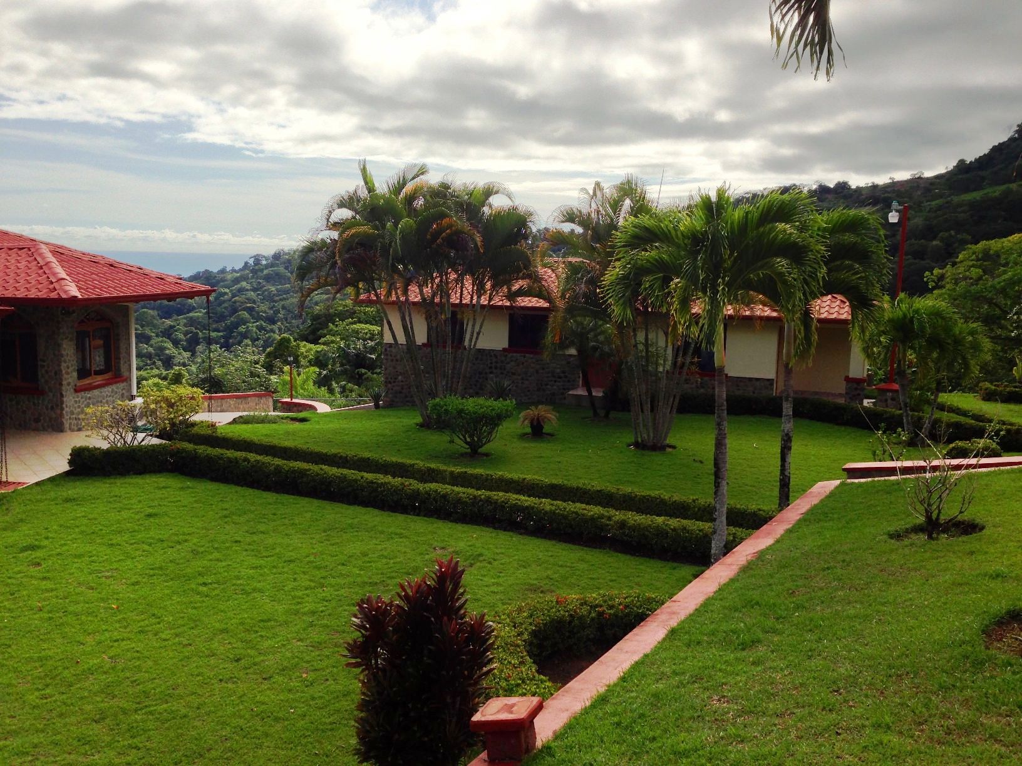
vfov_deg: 42.9
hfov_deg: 55.4
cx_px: 511
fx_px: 974
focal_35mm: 33
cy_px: 383
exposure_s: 1/1748
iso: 50
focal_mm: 4.13
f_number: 2.4
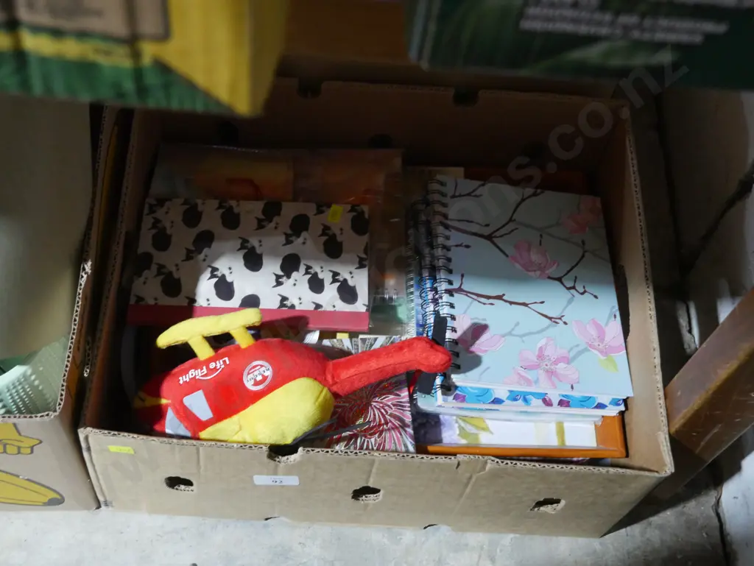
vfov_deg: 29.1
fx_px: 1090
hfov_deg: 38.2
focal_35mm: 50
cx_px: 377
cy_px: 283
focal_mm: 25
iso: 3200
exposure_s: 1/60
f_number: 5.3
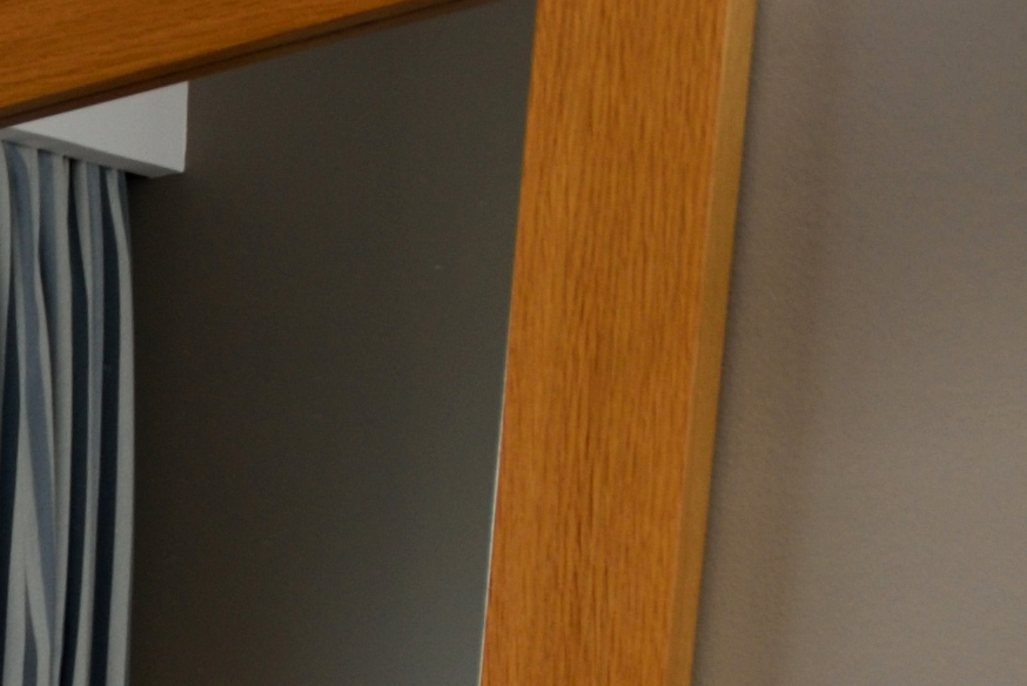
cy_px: 1696
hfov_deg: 12.1
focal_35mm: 117
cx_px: -1743
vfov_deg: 10.1
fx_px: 3340
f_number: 5
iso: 250
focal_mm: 17
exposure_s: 1/125
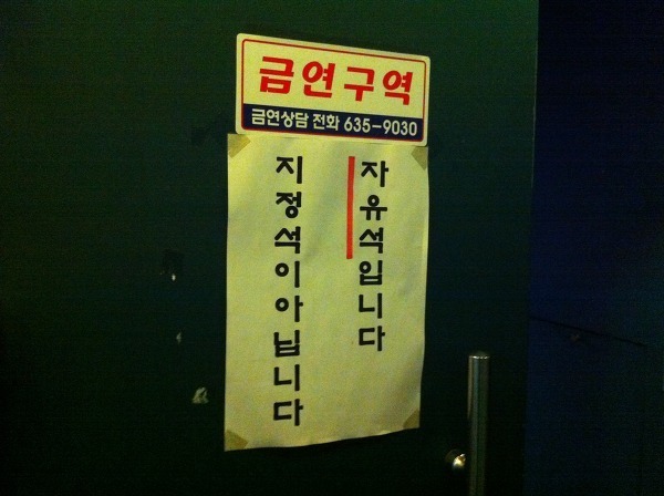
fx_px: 670
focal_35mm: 35
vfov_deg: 40.6
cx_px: 332
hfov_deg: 52.7
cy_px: 248
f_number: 2.8
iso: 1000
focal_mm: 3.85
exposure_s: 1/15
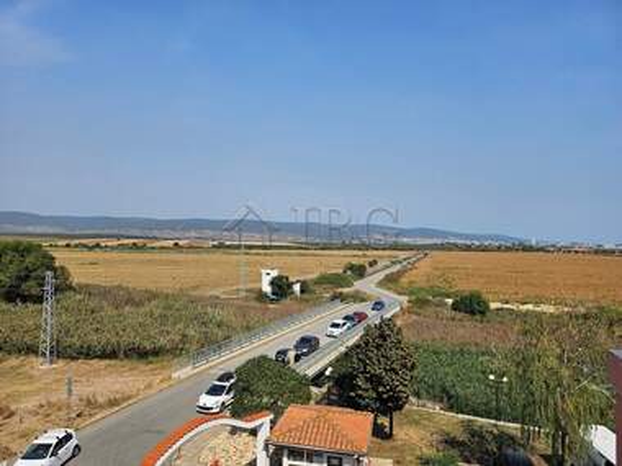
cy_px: 233
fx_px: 431
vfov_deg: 56.8
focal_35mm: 24
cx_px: 311
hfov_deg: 71.6
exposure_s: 1/5314
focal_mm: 5
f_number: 1.8
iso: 50
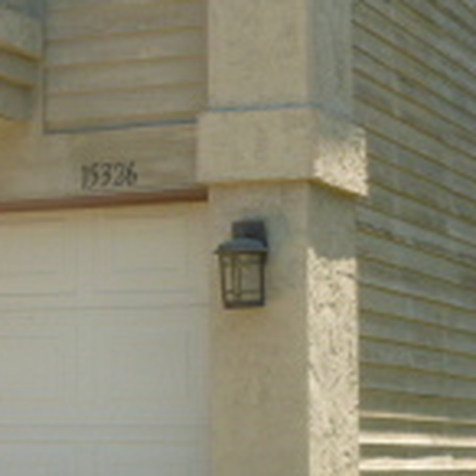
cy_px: 91
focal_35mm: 132
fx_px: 2054
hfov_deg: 12.9
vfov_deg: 13.2
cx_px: -98
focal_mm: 6.1
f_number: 3.6
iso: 100
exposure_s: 1/320
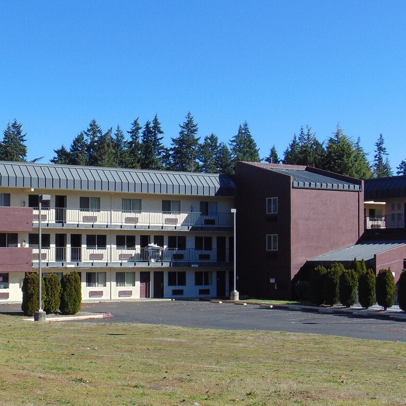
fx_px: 849
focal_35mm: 64
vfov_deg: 26.9
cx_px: 61
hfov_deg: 26.2
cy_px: 235
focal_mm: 6.3
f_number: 8.3
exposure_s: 1/200
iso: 80
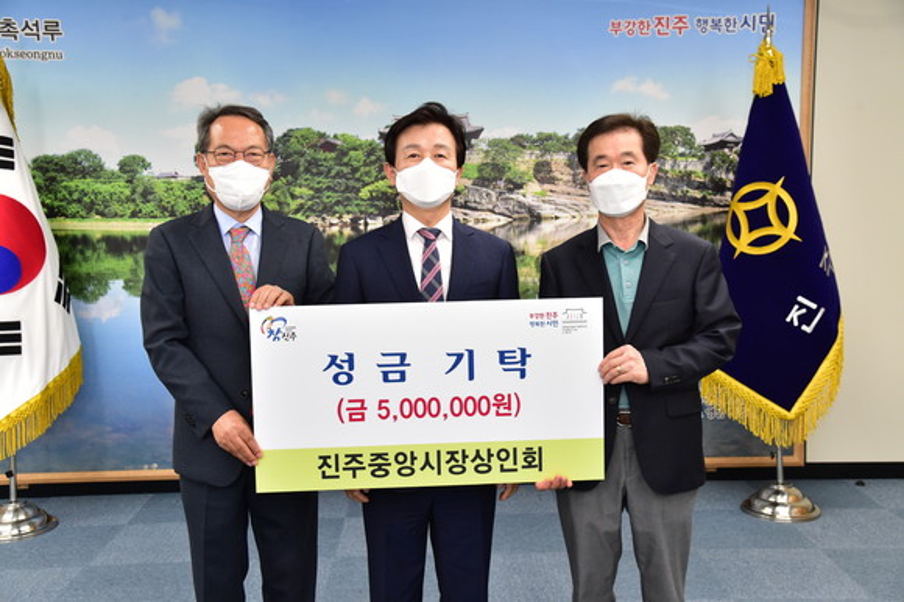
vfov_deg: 35.0
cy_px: 301
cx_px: 452
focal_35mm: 38
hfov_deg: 50.7
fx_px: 954
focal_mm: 38
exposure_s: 1/250
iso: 3200
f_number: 5.6
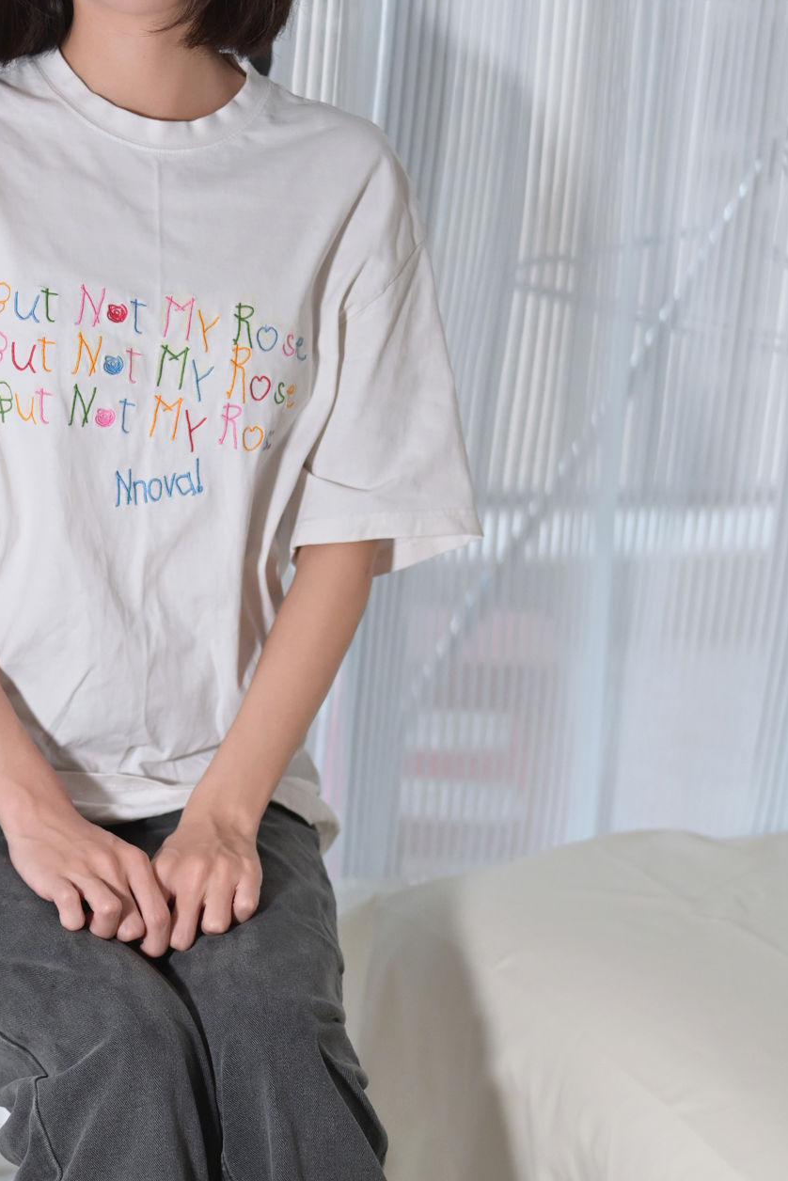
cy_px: 780
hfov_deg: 13.5
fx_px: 3314
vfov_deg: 20.1
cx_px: 181
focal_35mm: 101
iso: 1250
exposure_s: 1/100
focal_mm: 47
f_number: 2.2
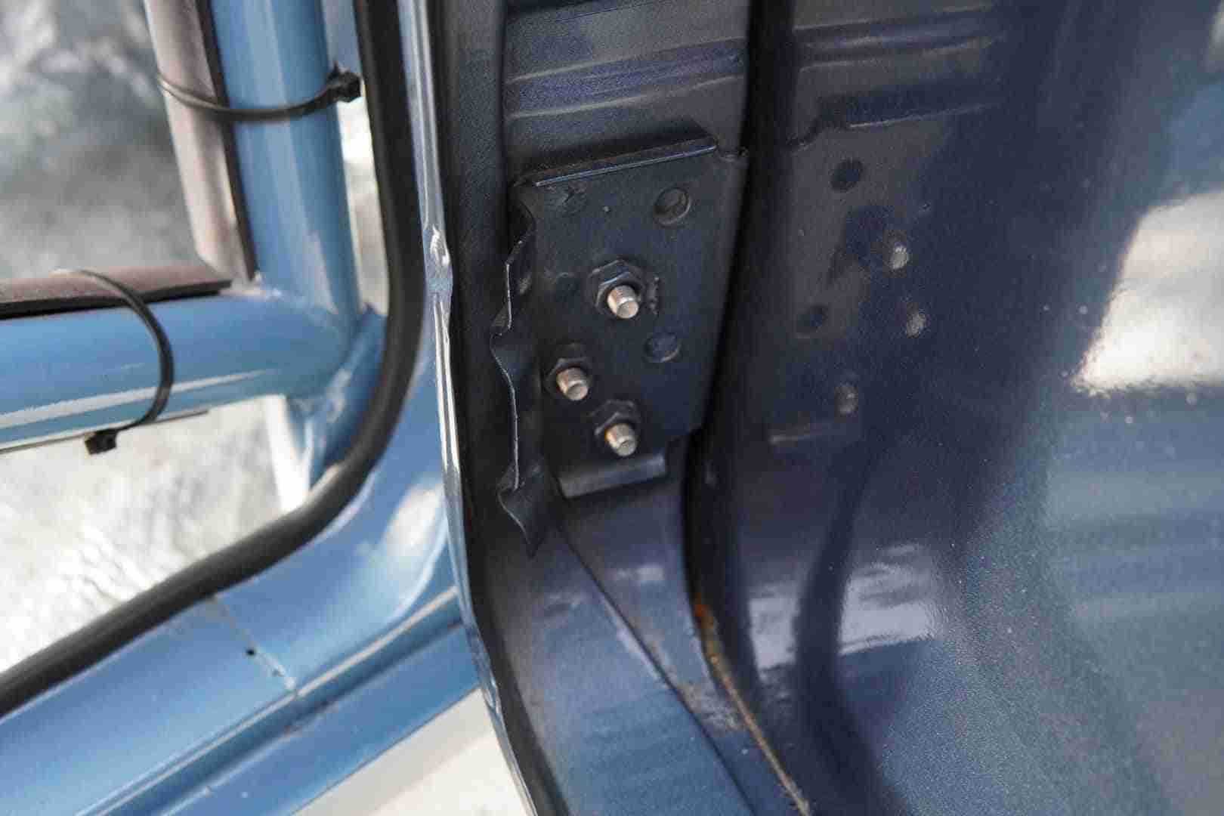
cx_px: 612
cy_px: 408
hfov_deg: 43.6
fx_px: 1530
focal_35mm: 45
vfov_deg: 29.9
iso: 1600
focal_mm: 30
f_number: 4
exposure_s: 1/160
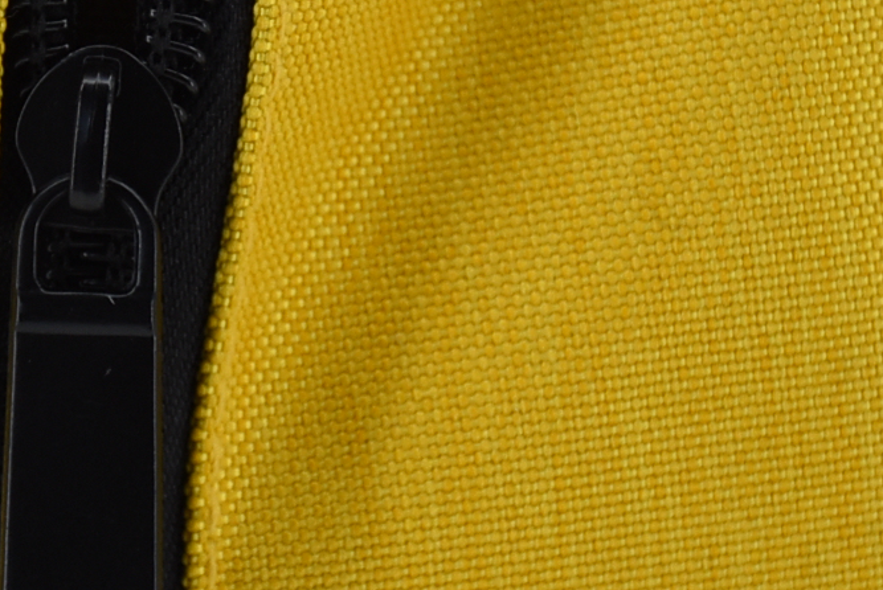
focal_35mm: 377
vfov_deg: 3.7
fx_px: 9255
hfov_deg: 5.5
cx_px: 81
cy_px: 70
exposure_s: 1/250
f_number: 4.8
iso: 400
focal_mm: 56
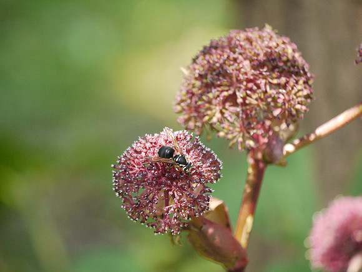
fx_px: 3388
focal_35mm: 324
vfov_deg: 4.6
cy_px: 136
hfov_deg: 6.1
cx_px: 181
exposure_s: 1/250
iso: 800
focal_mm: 162
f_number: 4.6
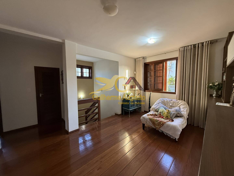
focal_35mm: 14
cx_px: 117
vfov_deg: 85.7
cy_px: 88
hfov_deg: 102.1
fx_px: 95
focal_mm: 2.22
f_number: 2.2
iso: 250
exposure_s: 1/60
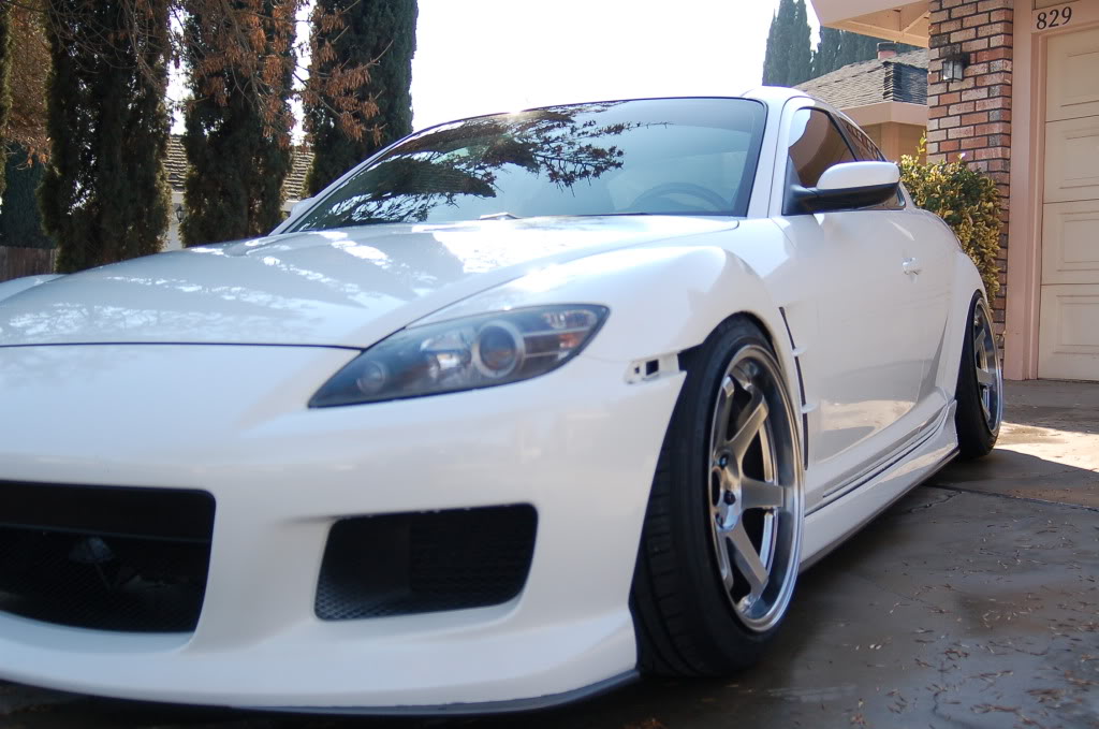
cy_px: 364
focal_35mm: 42
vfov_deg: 31.8
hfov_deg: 46.5
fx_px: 1280
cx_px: 550
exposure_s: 1/1000
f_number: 3.3
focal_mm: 28
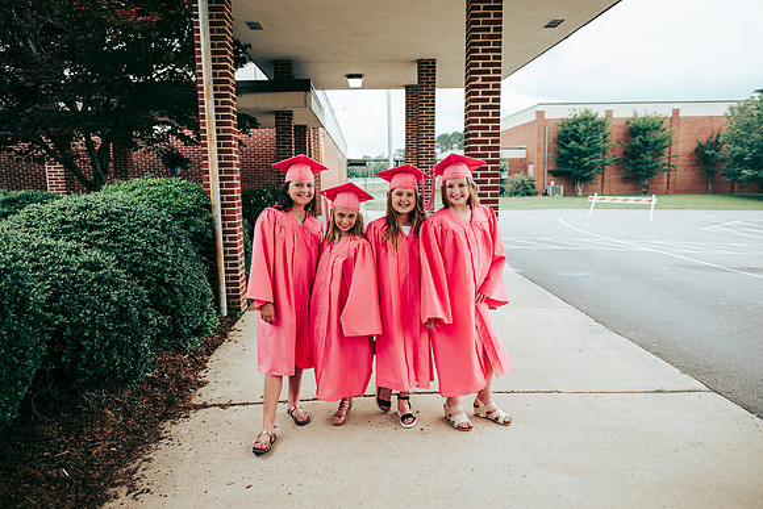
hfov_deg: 73.7
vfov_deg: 53.2
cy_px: 254
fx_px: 509
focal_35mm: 24
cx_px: 382
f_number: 2.8
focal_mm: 24
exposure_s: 1/200
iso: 400
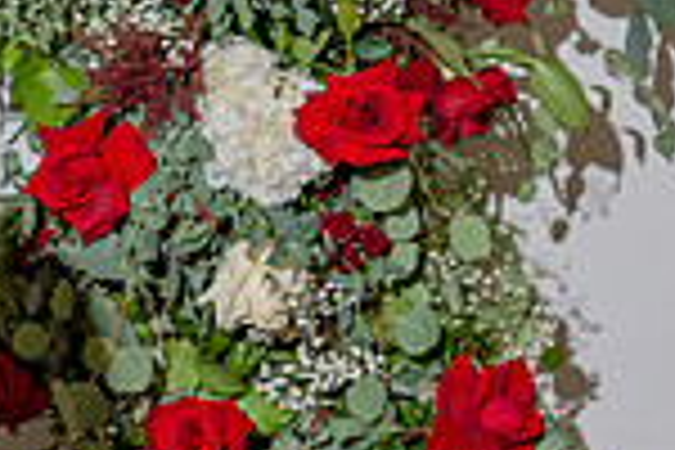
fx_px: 5343
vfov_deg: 4.8
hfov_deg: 7.0
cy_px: 246
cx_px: -694
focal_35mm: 285
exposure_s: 1/200
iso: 800
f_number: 5.6
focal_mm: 70
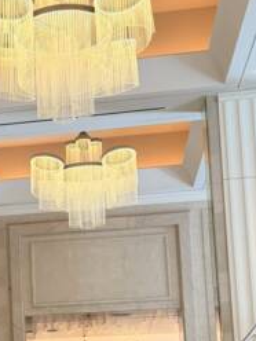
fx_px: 858
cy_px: 304
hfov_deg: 16.4
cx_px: -39
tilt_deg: +8.0
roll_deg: +1.7
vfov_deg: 22.0
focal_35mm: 87
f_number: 1.78
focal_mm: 6.76
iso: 200
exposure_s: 1/111
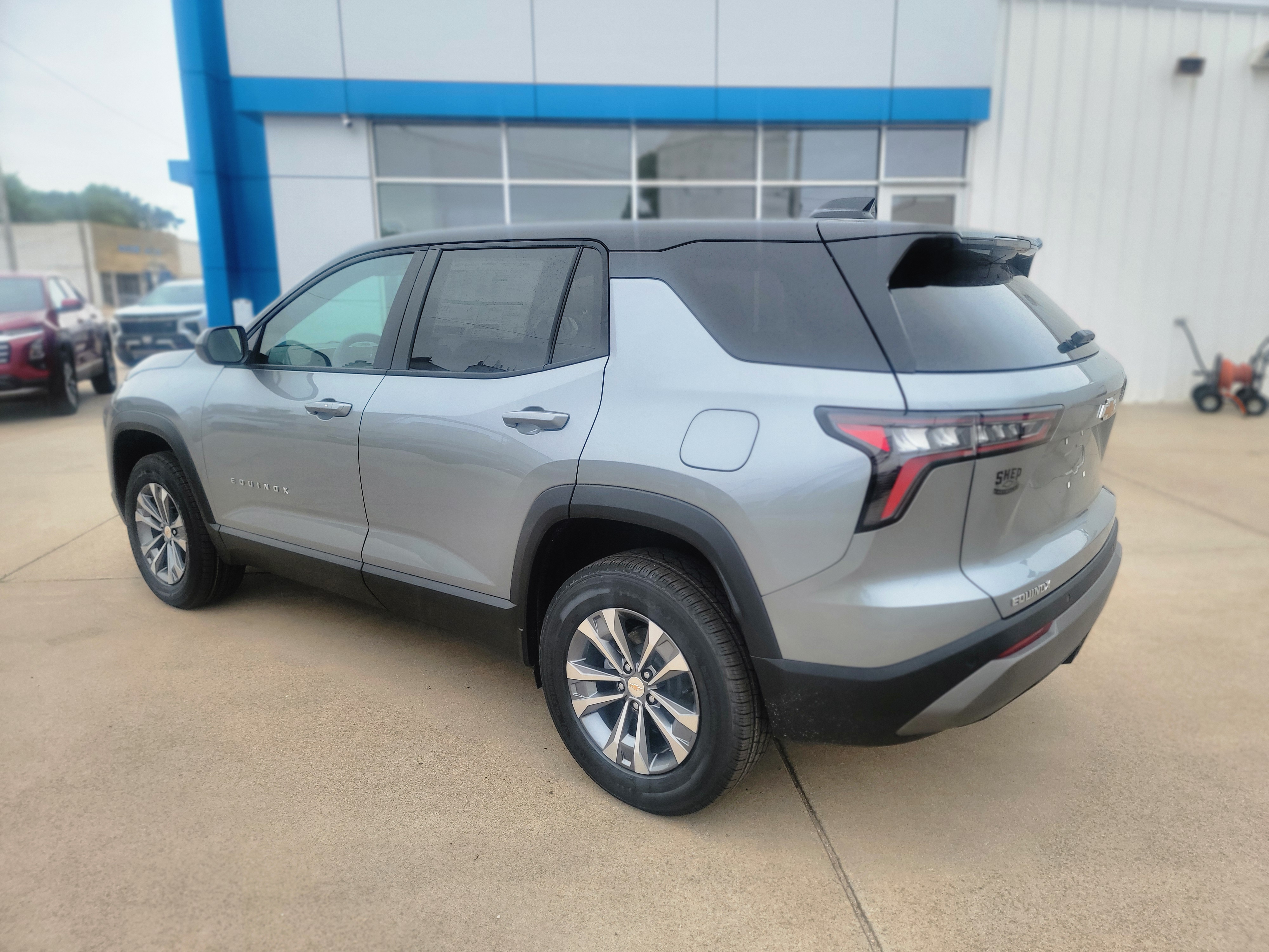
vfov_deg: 56.8
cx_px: 634
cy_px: 476
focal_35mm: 24
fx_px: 880
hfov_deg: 71.6
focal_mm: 6.7
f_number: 1.8
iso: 16
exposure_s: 1/122
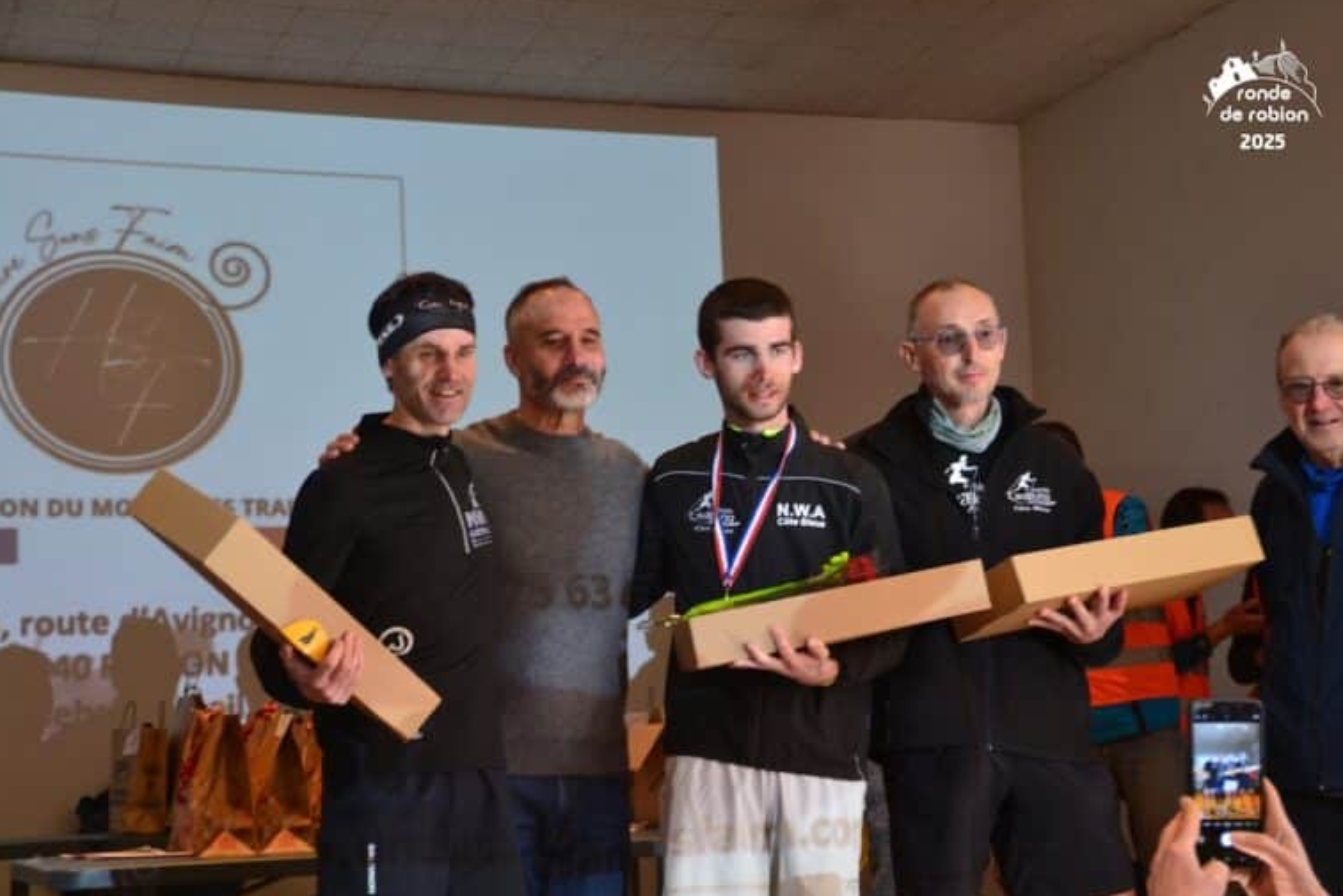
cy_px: 444
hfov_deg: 31.4
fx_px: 2387
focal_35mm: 64
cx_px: 677
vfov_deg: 21.2
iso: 800
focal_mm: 42
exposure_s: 1/60
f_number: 4.5
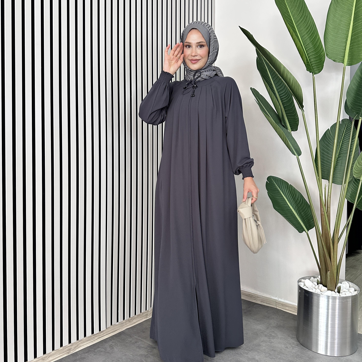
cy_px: 173
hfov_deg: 55.6
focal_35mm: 29
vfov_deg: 55.6
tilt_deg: -0.5
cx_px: 185
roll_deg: -1.5
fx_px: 343
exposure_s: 1/100
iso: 200
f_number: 1.78
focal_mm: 6.86
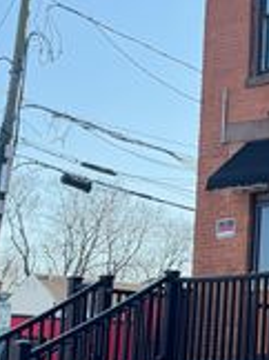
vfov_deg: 19.8
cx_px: 527
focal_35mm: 99
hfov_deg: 13.0
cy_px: 241
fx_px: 1028
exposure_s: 1/1618
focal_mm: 6.76
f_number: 1.78
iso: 100
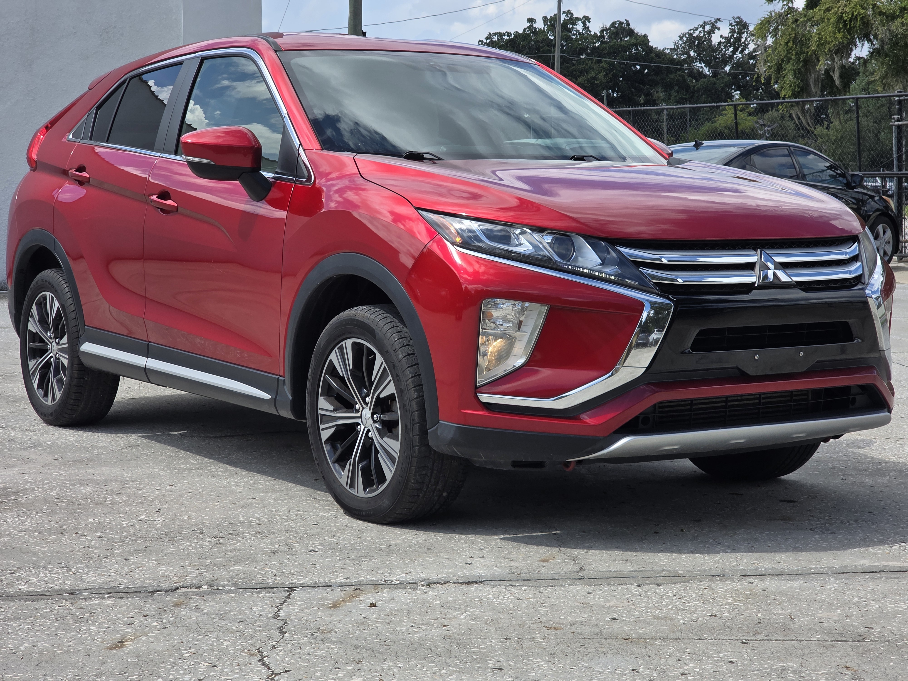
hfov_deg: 28.2
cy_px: 340
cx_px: 454
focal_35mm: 69
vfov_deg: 21.3
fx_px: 1810
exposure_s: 1/1864
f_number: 2.4
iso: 50
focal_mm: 7.9
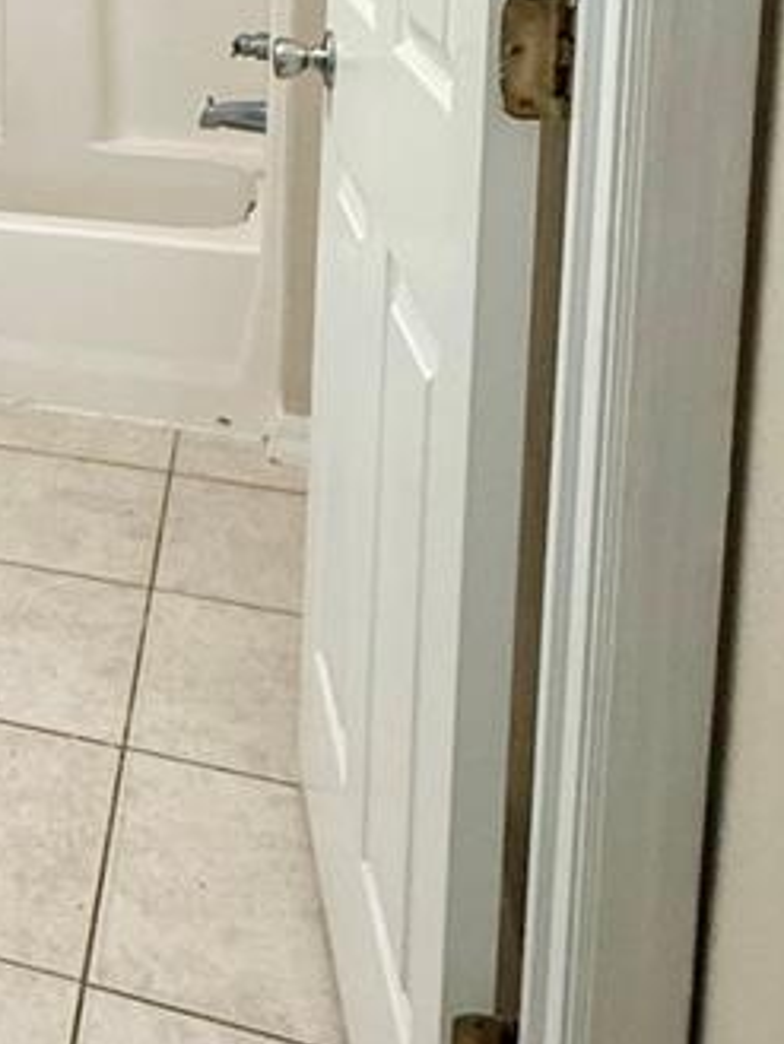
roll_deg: +1.1
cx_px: -317
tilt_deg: -5.6
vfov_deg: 33.7
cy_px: -41
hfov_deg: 23.9
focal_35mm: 51
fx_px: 1539
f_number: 2.2
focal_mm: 2.22
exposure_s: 1/120
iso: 250
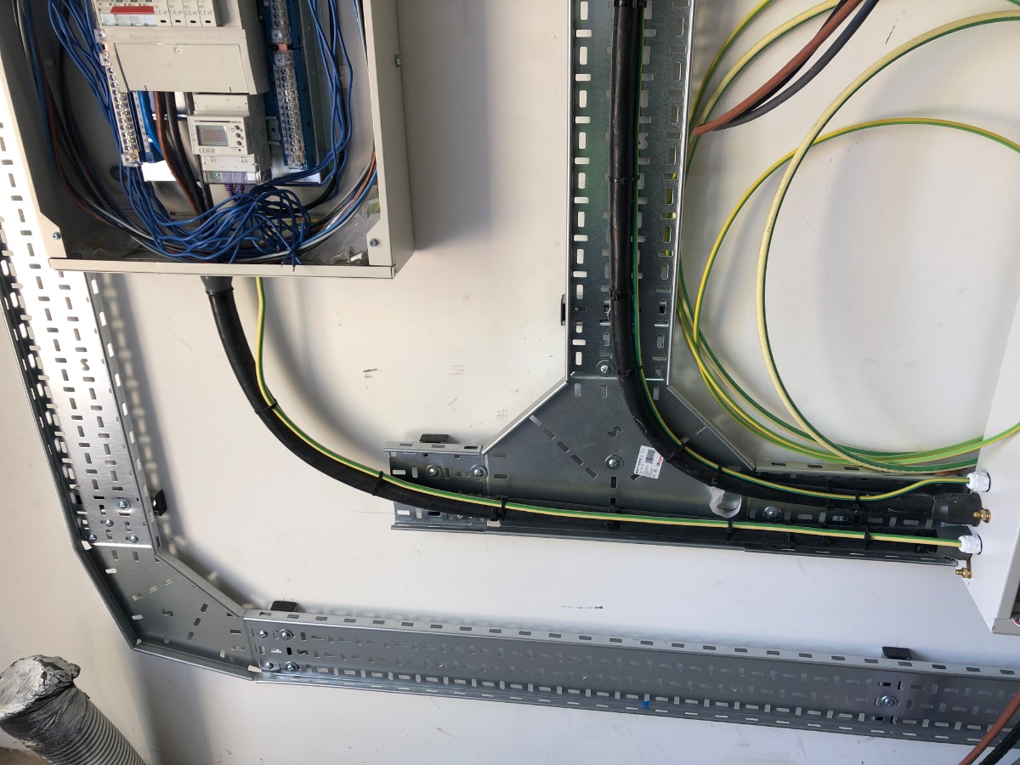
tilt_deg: -24.7
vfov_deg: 49.7
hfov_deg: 63.4
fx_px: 825
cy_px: 382
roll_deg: +1.7
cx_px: 510
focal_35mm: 28
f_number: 1.8
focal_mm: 4
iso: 25
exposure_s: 1/85
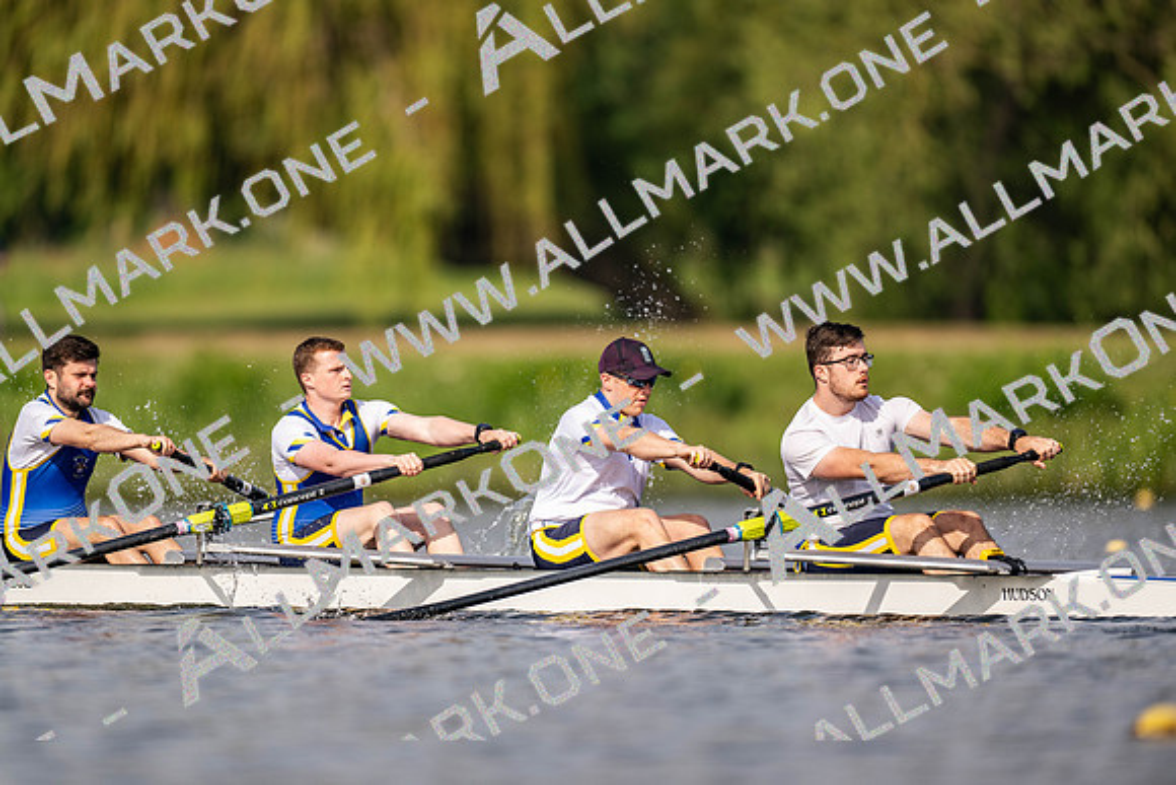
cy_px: 392
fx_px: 19604
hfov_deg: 3.4
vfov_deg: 2.3
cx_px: 588
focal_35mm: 600
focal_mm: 600
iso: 250
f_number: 4
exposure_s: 1/2500
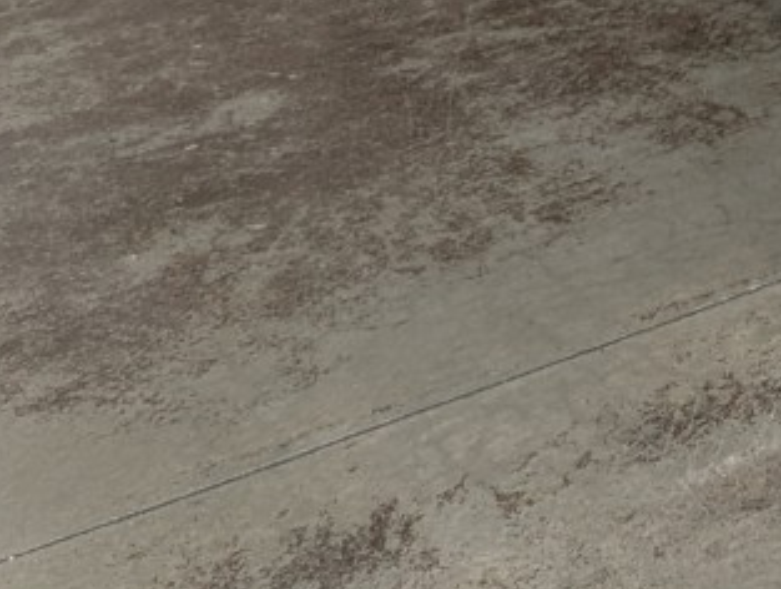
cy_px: -661
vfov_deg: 12.0
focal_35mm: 107
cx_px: 1351
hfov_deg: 15.9
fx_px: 2419
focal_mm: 6.81
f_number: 1.85
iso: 50
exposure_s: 1/60
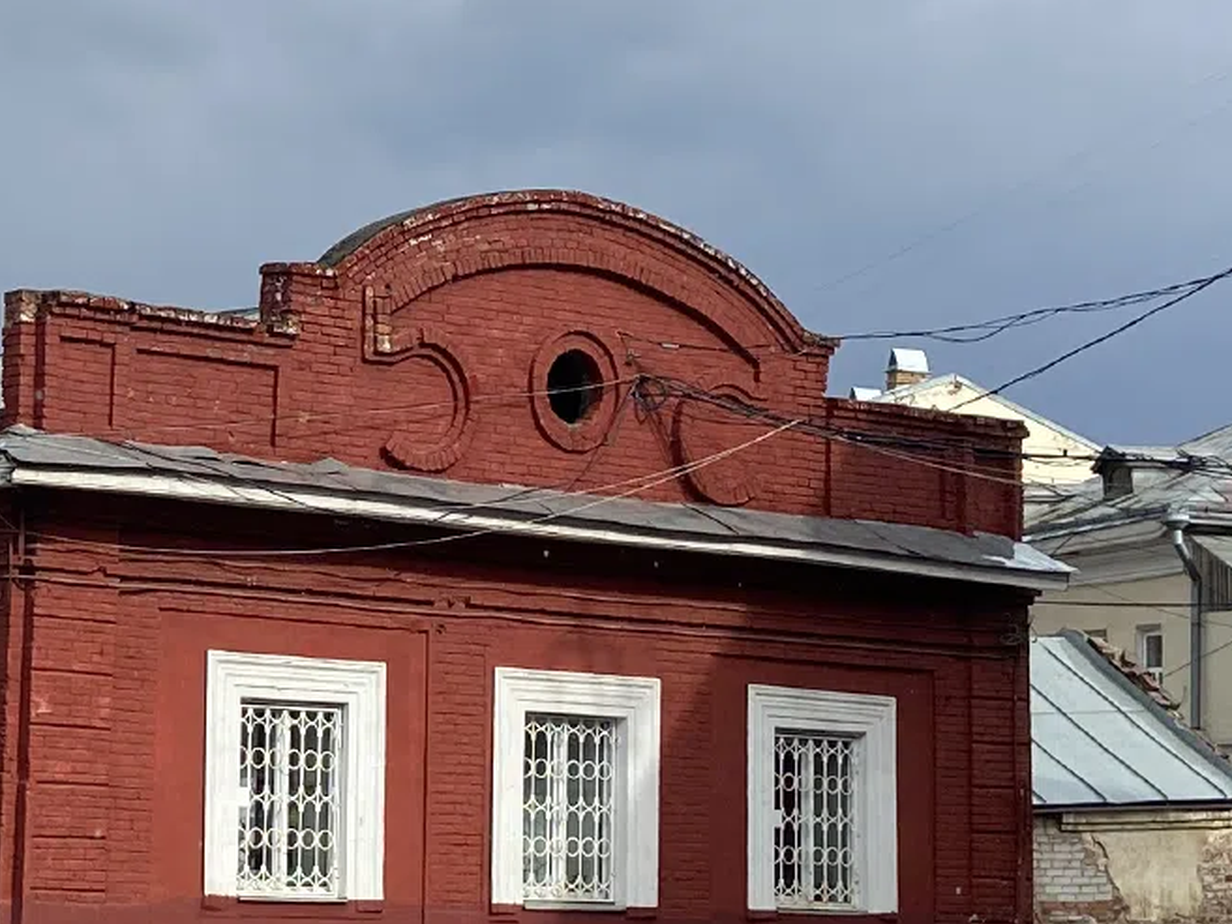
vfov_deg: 15.6
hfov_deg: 20.1
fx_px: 3382
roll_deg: -1.6
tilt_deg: +7.4
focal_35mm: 95
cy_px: 425
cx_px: 41
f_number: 1.8
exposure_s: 1/2625
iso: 32
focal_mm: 4.25
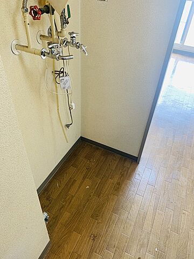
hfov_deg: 53.1
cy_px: 130
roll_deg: -2.3
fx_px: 194
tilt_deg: -38.3
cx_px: 97
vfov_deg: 67.3
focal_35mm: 26
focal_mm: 4.25
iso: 80
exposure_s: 1/50
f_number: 1.8
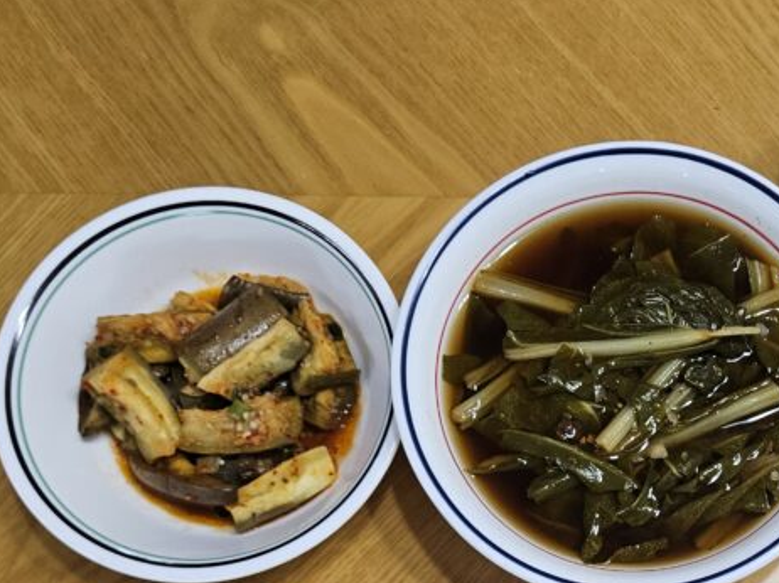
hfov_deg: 35.4
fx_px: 1147
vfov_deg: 27.2
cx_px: 691
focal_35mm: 51
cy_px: 556
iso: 200
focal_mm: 5.4
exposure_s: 1/180
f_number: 1.8
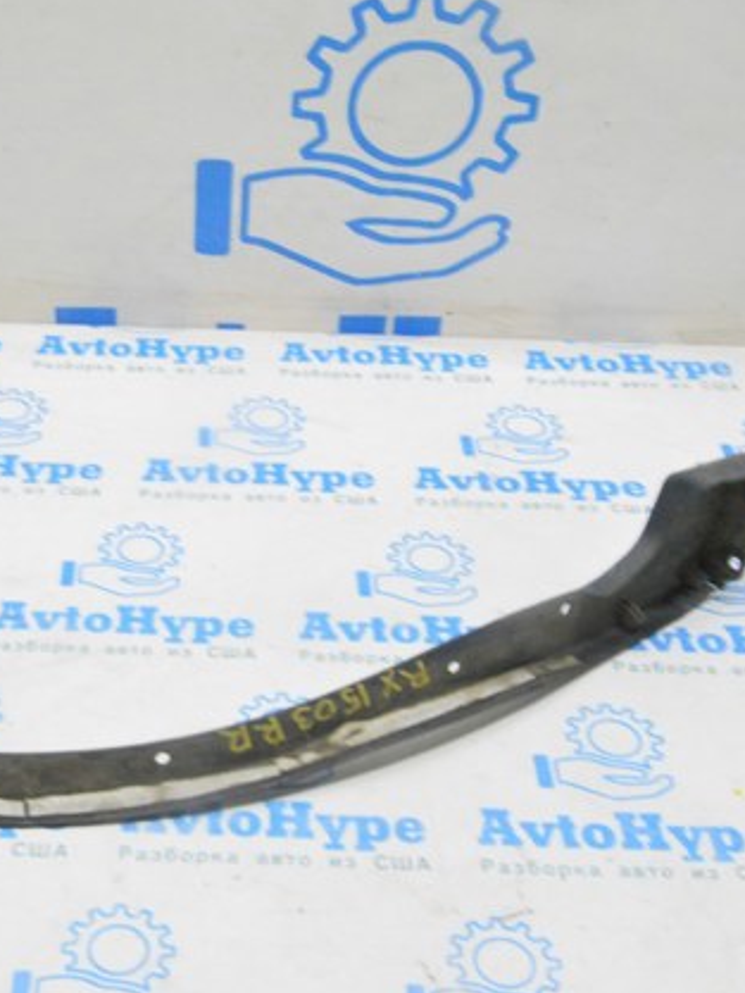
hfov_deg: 27.0
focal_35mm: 53
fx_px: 1520
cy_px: 494
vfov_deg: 36.2
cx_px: 155
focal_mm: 24
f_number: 20
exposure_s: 1/15
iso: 6400
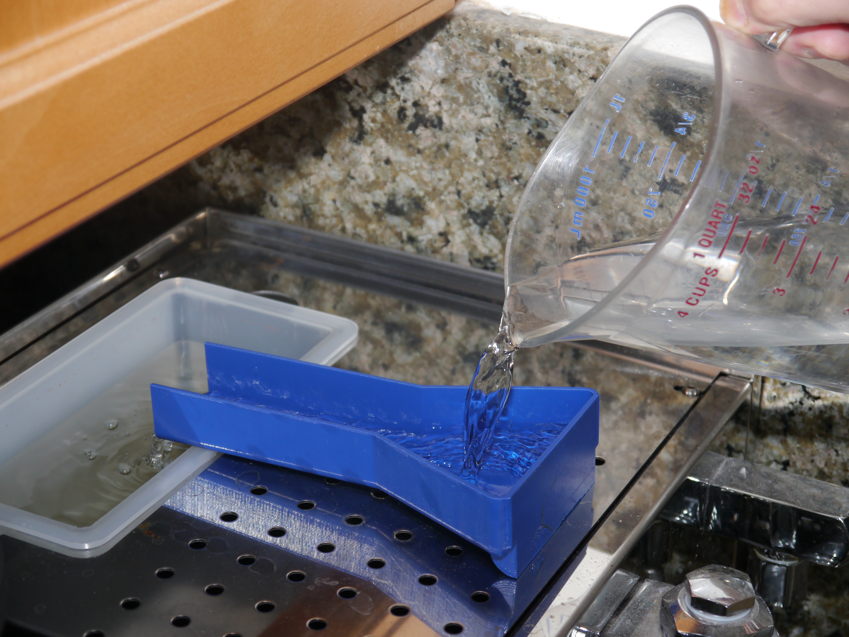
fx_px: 2061
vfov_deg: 17.6
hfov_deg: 23.3
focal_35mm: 84
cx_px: 424
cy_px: 318
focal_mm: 42
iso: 160
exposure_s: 1/60
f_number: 5.6
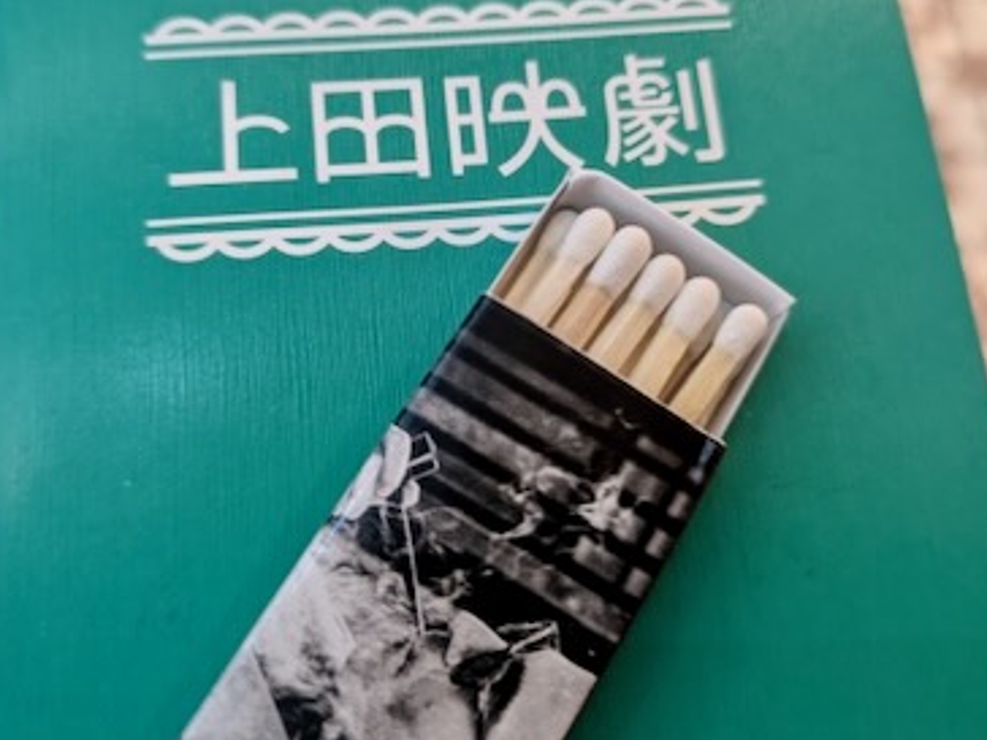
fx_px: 941
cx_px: 485
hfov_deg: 55.3
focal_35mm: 33
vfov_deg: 42.5
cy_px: 262
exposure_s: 1/24
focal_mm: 5.43
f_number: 1.89
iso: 655
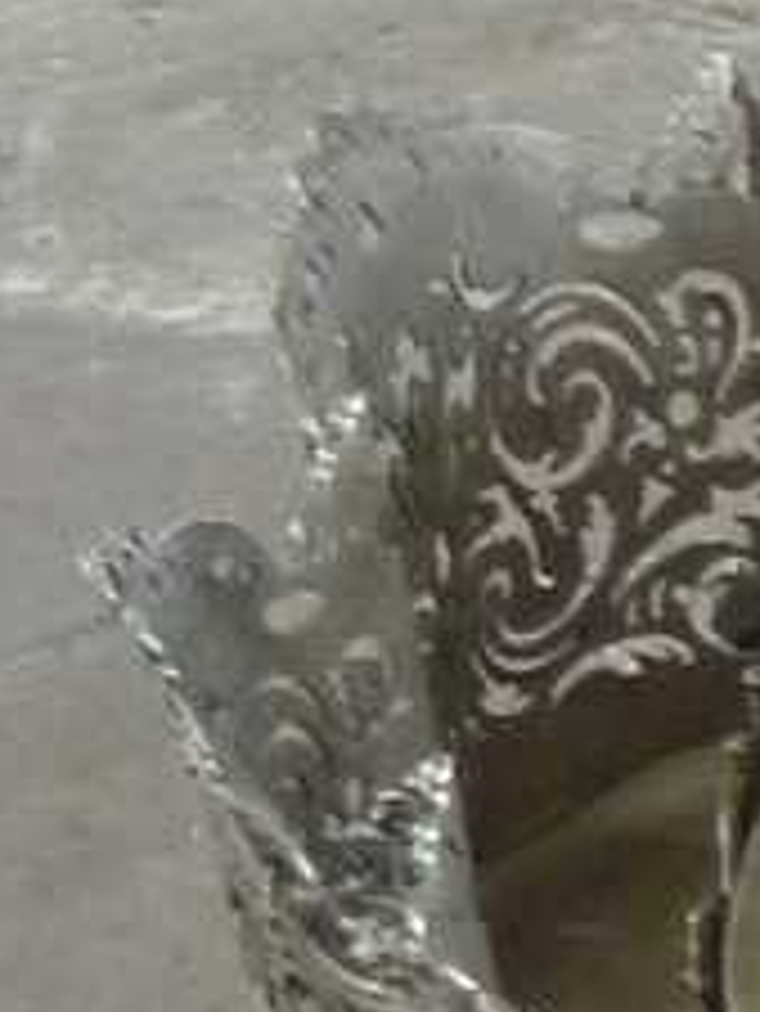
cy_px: 2037
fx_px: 5206
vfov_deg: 10.2
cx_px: 2320
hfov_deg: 7.3
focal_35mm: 178
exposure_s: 1/10
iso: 400
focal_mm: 4.1
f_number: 3.3
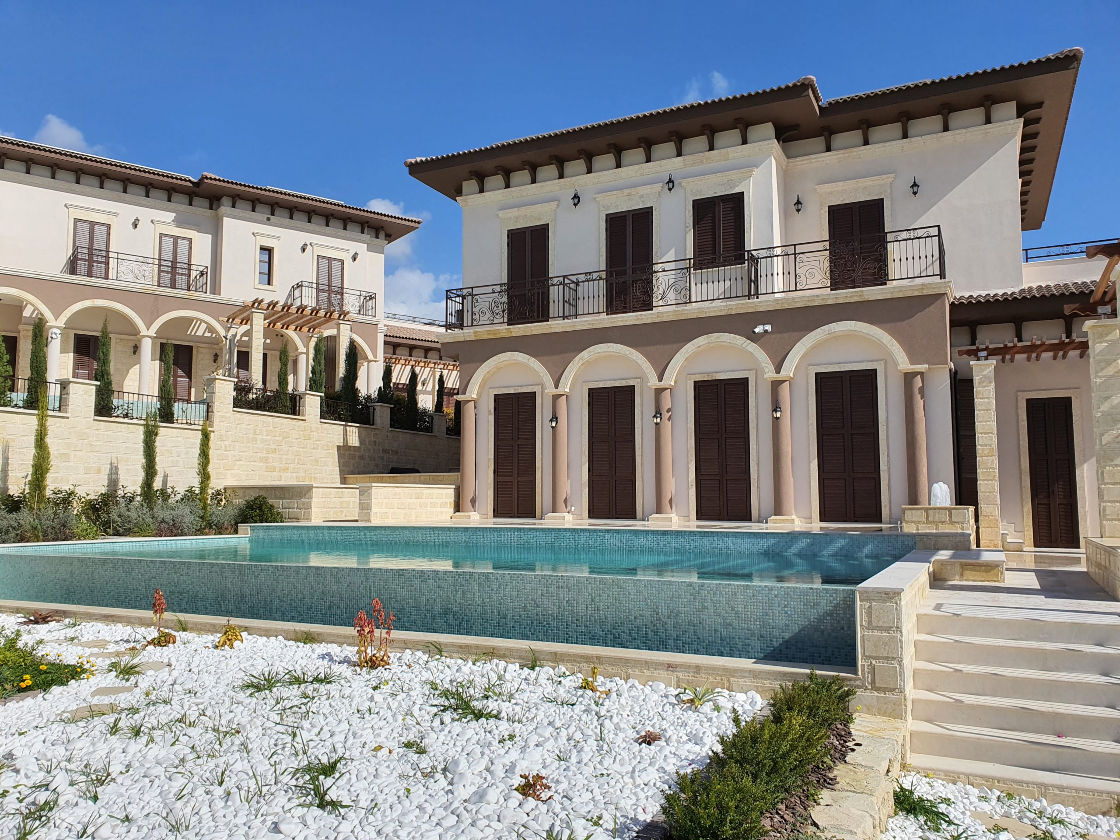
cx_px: 560
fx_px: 841
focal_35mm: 26
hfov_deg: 67.3
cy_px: 420
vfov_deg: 53.1
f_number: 2.4
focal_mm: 4.3
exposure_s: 1/3240
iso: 50
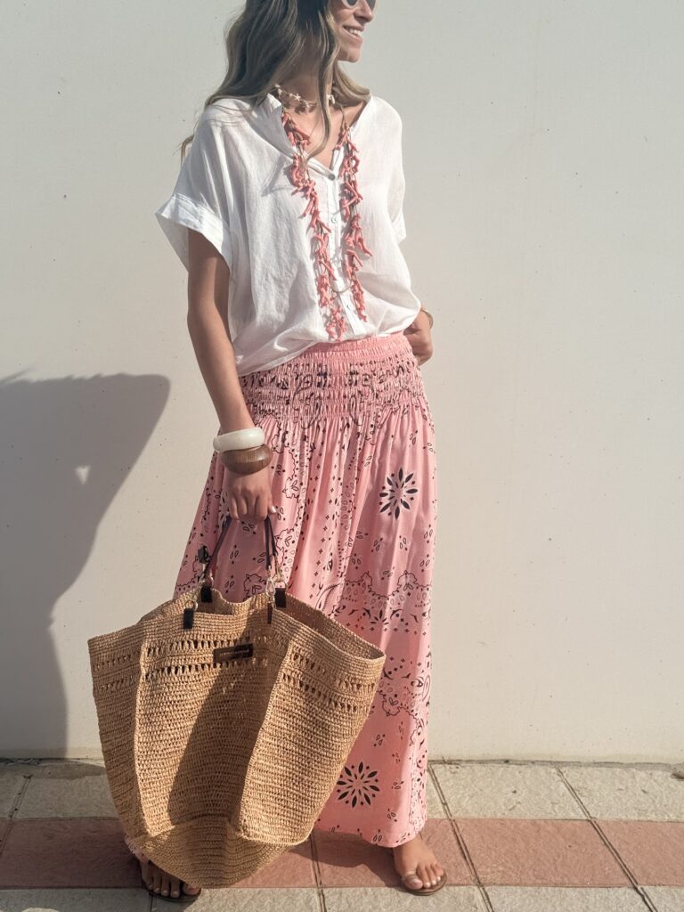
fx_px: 1265
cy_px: 456
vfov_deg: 39.7
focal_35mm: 48
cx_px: 342
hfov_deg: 30.3
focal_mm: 6.76
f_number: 1.78
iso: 80
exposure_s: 1/11364
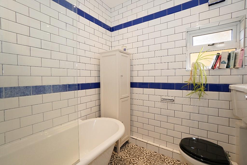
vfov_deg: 77.3
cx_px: 124
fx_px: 103
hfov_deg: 100.4
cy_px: 82
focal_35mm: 15
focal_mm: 10
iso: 640
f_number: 4
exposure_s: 1/160
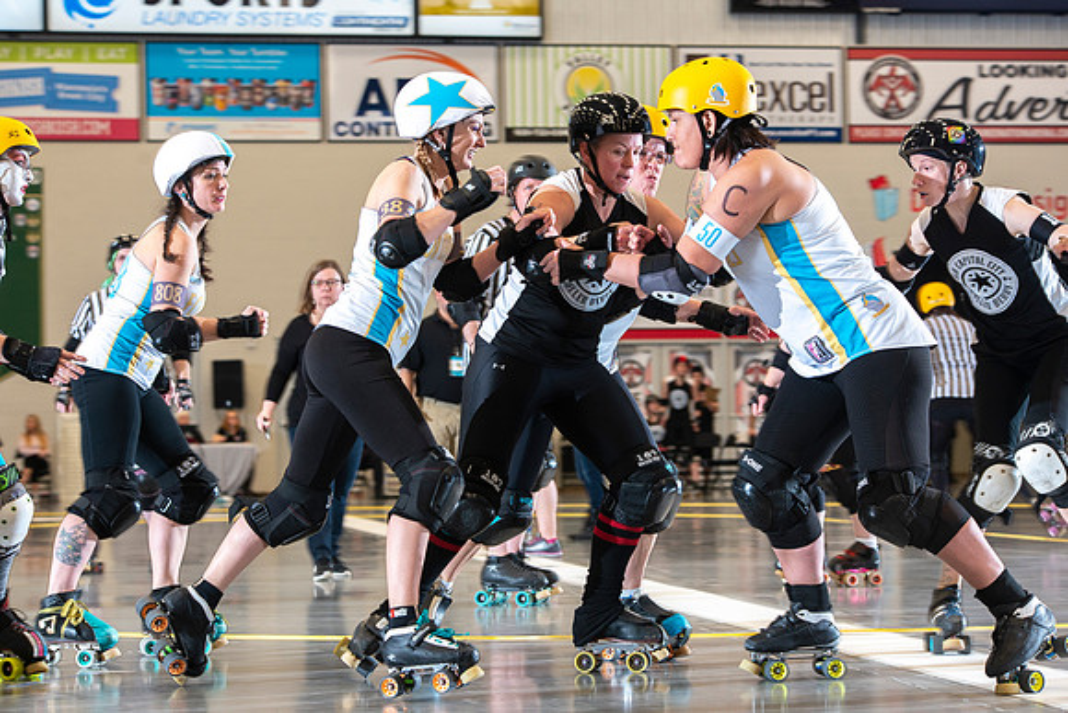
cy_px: 356
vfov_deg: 13.7
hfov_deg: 20.4
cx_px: 534
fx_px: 2967
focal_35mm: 100
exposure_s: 1/160
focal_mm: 100
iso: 500
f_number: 5.6
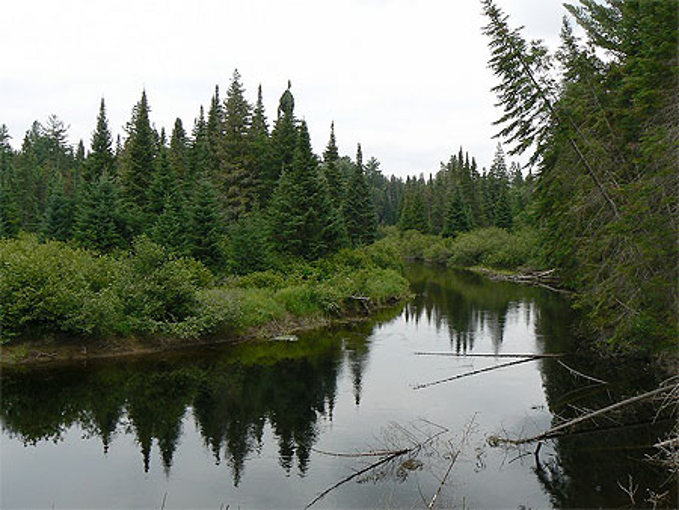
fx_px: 726
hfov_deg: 50.1
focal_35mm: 37
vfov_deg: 38.7
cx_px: 340
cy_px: 255
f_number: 5.6
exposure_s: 1/200
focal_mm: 6.2
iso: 80
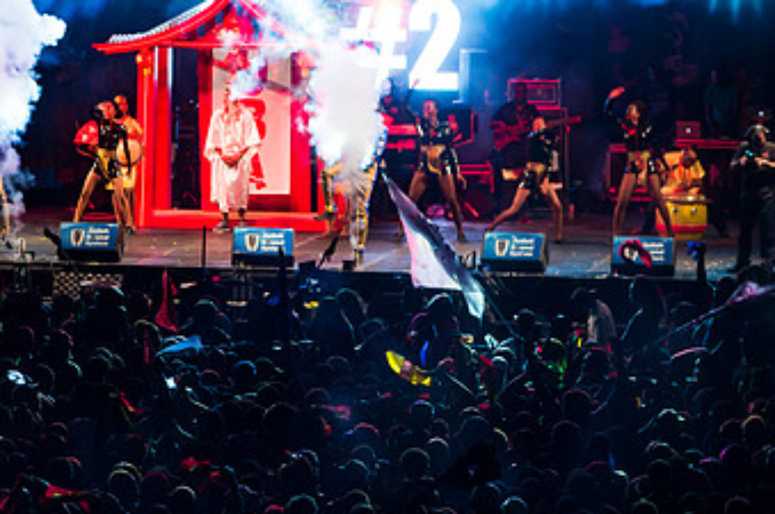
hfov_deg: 9.6
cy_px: 87
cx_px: 363
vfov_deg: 6.4
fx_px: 4600
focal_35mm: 214
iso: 2500
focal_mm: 125
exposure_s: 1/200
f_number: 5.6
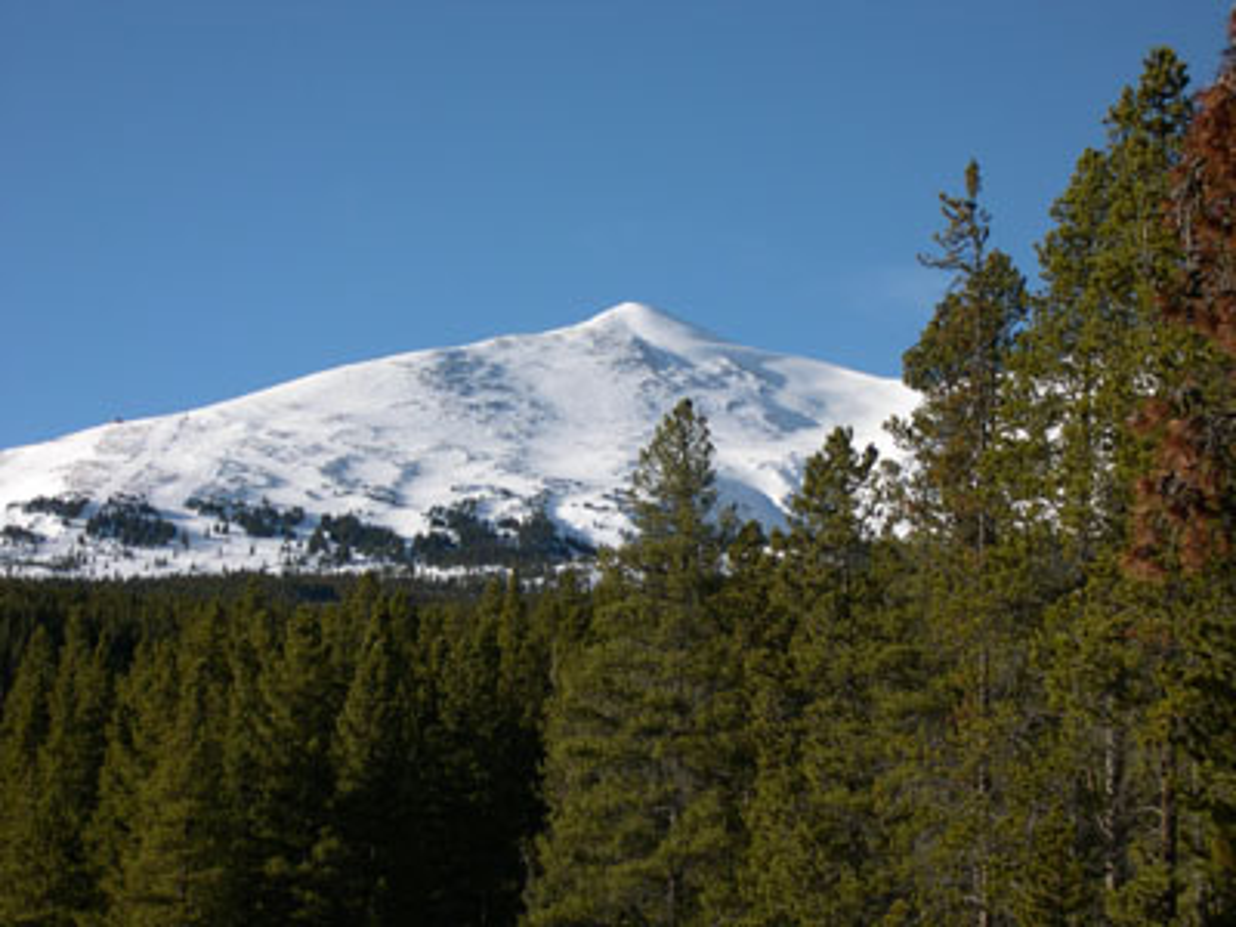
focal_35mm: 102
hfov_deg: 19.3
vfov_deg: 14.5
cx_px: 618
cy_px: 464
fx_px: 3642
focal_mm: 21.6
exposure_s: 1/469
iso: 100
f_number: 4.8
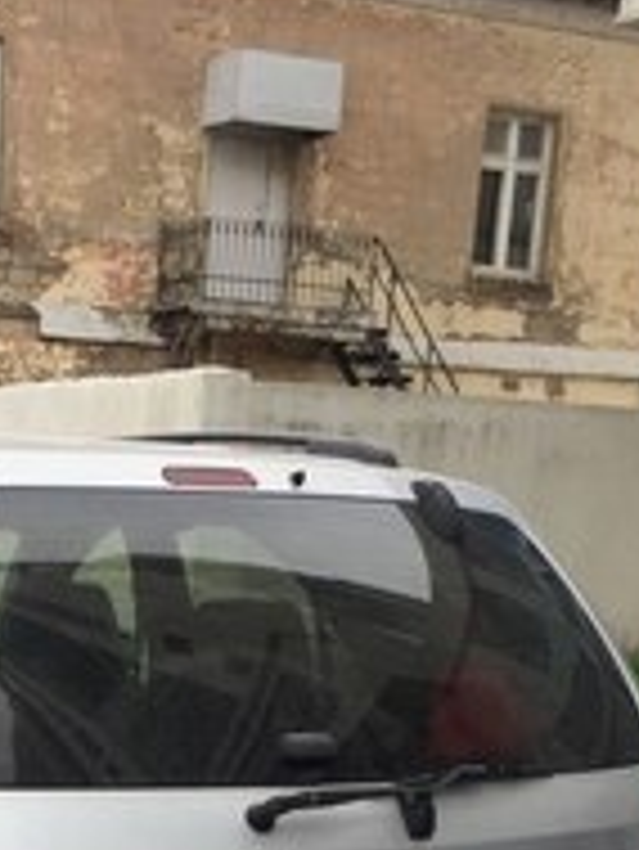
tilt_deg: -13.7
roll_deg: -2.3
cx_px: 22
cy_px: 1034
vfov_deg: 23.3
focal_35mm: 76
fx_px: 1868
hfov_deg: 19.0
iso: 32
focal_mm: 4.15
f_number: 2.2
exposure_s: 1/299
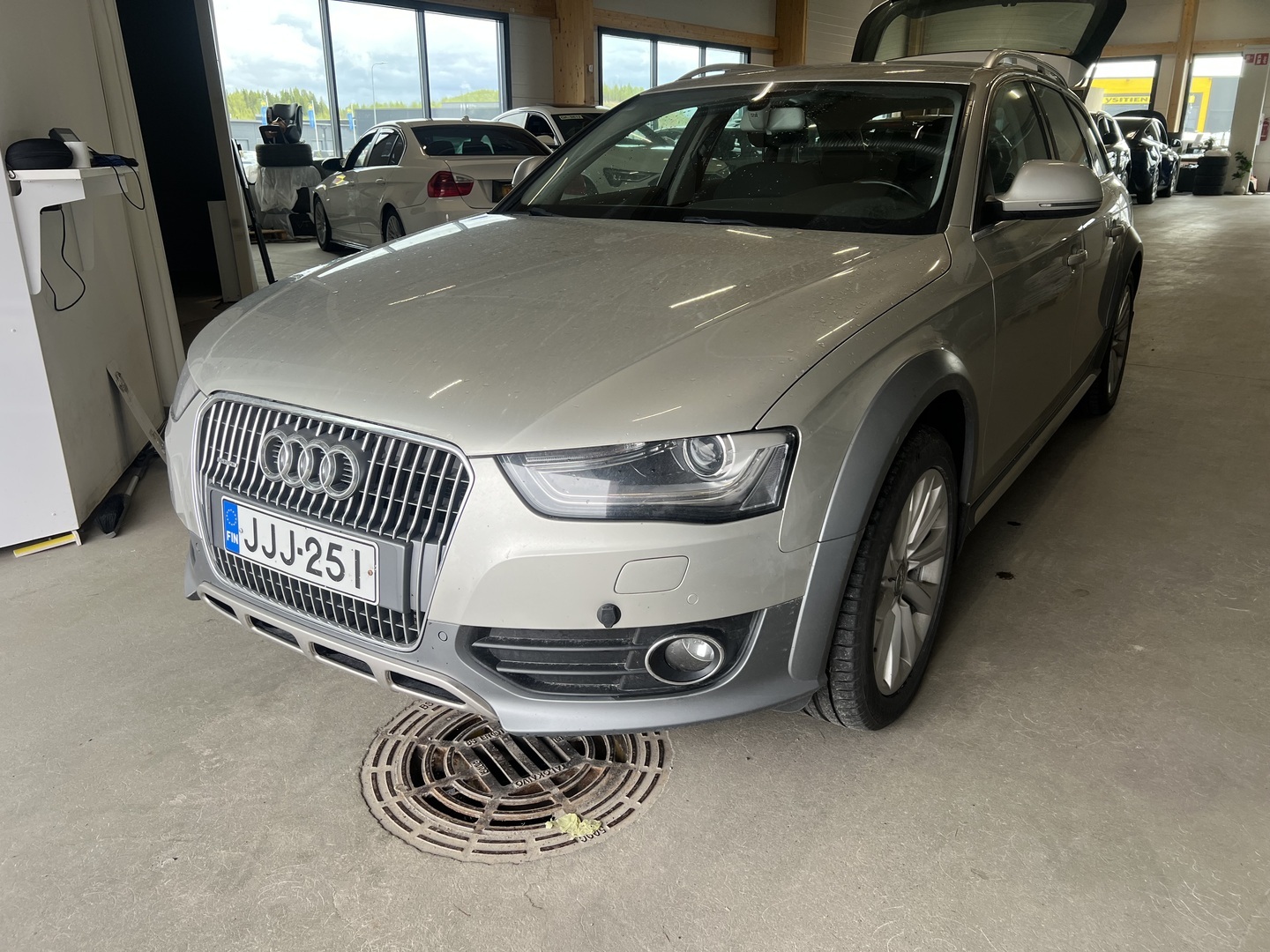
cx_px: 635
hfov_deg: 67.3
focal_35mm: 26
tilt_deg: -19.7
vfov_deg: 53.1
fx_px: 954
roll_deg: +0.8
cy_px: 476
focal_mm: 5.7
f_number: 1.5
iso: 40
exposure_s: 1/190
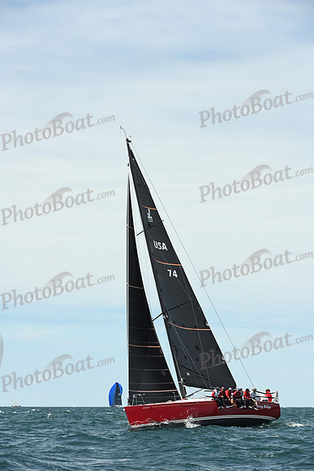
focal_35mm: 135
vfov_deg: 15.2
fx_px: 1765
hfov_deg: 10.2
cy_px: 236
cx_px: 157
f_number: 7.1
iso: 320
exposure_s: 1/1000
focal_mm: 135
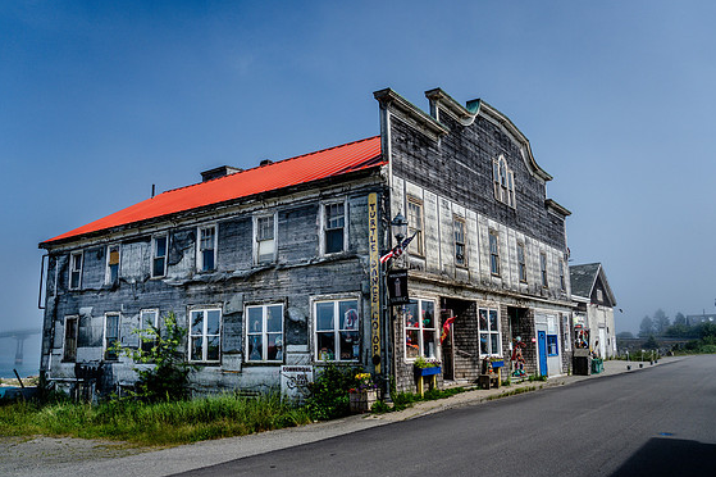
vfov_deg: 47.9
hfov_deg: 67.4
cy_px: 237
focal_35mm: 27
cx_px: 357
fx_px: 537
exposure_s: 1/4000
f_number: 4
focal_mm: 26
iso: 400
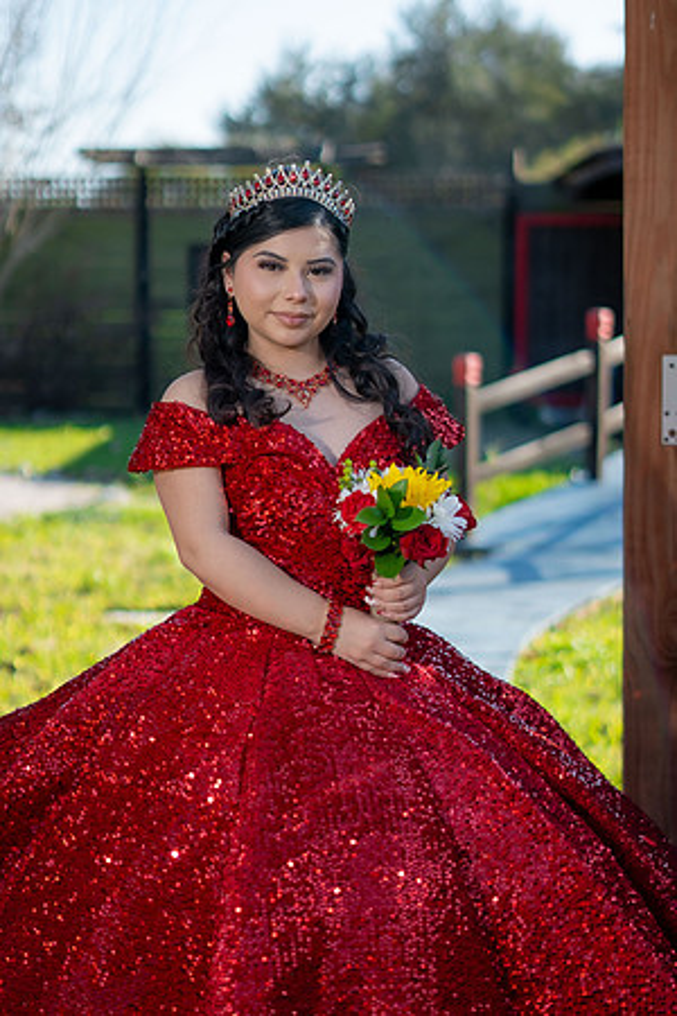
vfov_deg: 27.0
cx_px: 338
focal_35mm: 75
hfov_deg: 18.2
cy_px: 508
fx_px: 2115
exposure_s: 1/3200
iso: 250
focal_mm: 50
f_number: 1.8
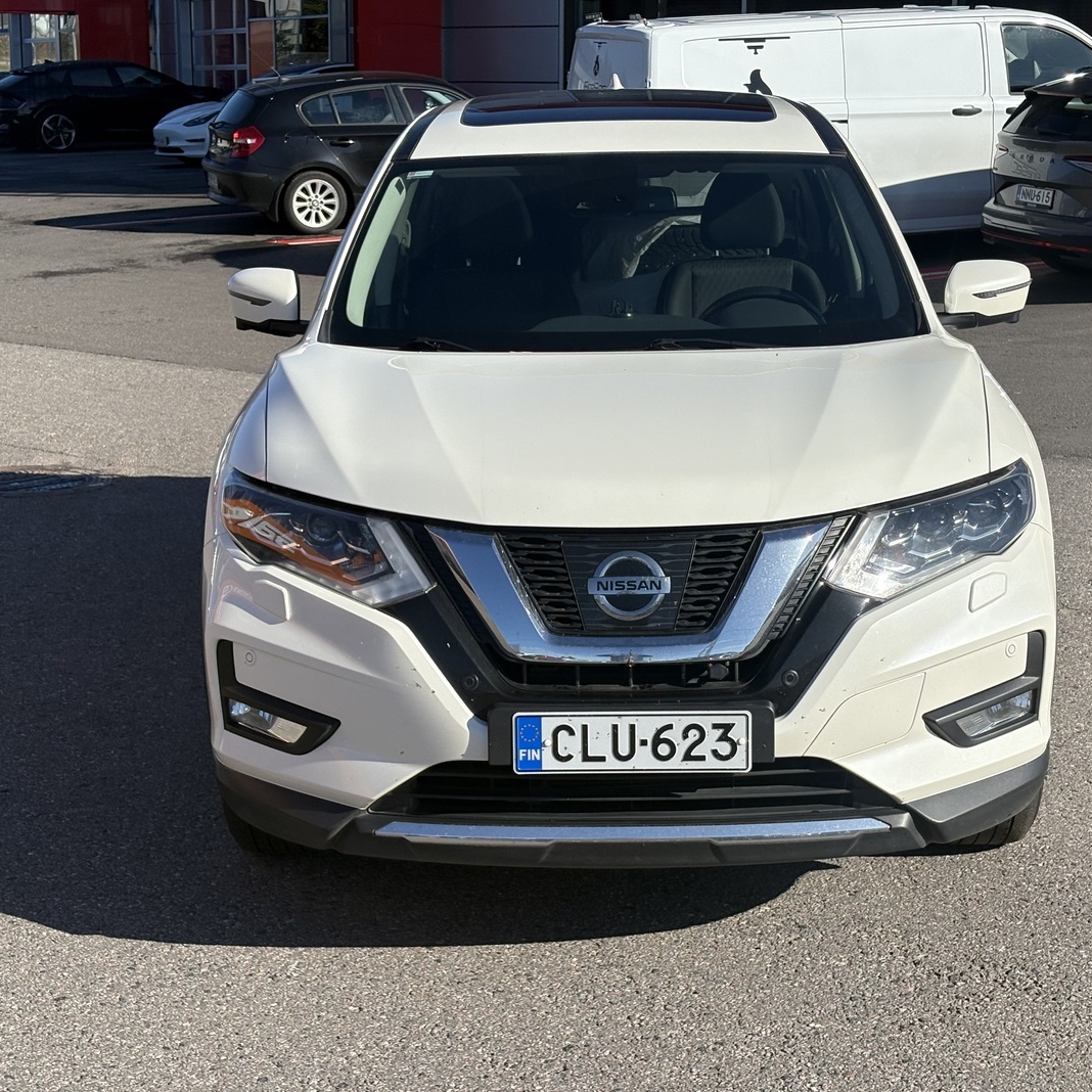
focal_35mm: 62
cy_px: 544
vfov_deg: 27.7
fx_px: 2213
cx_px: 587
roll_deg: +0.6
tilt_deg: -7.7
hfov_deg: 27.7
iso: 32
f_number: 1.6
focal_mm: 5.96
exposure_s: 1/4065
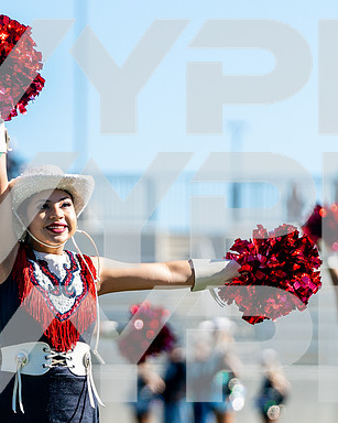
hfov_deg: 4.2
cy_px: 289
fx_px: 4628
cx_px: 60
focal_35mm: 370
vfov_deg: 5.2
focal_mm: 174
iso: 400
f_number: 2.8
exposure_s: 1/2500
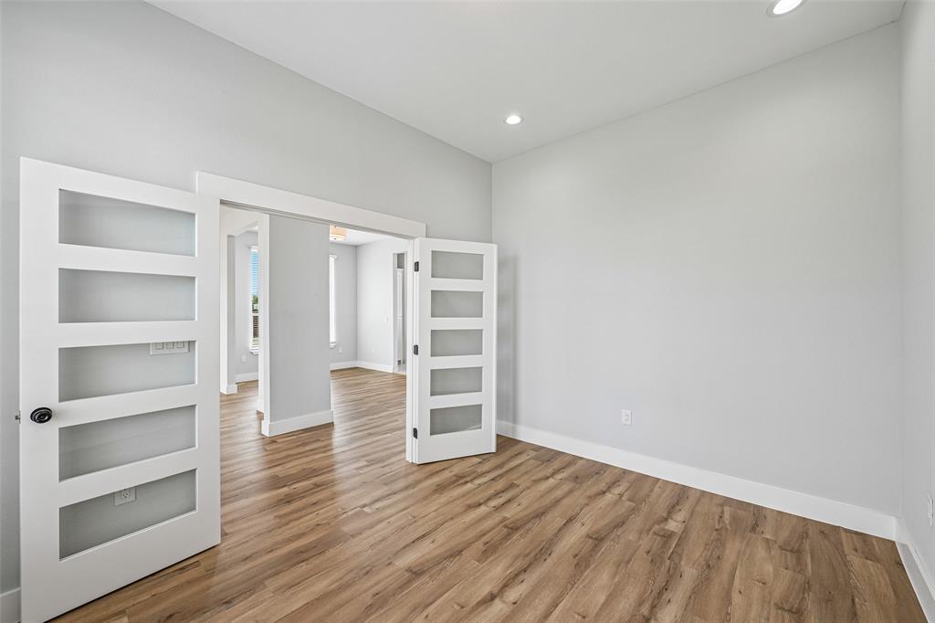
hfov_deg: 104.3
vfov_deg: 81.2
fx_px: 363
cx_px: 468
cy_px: 312
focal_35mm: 14
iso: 400
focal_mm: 14
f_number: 8
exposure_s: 1/80
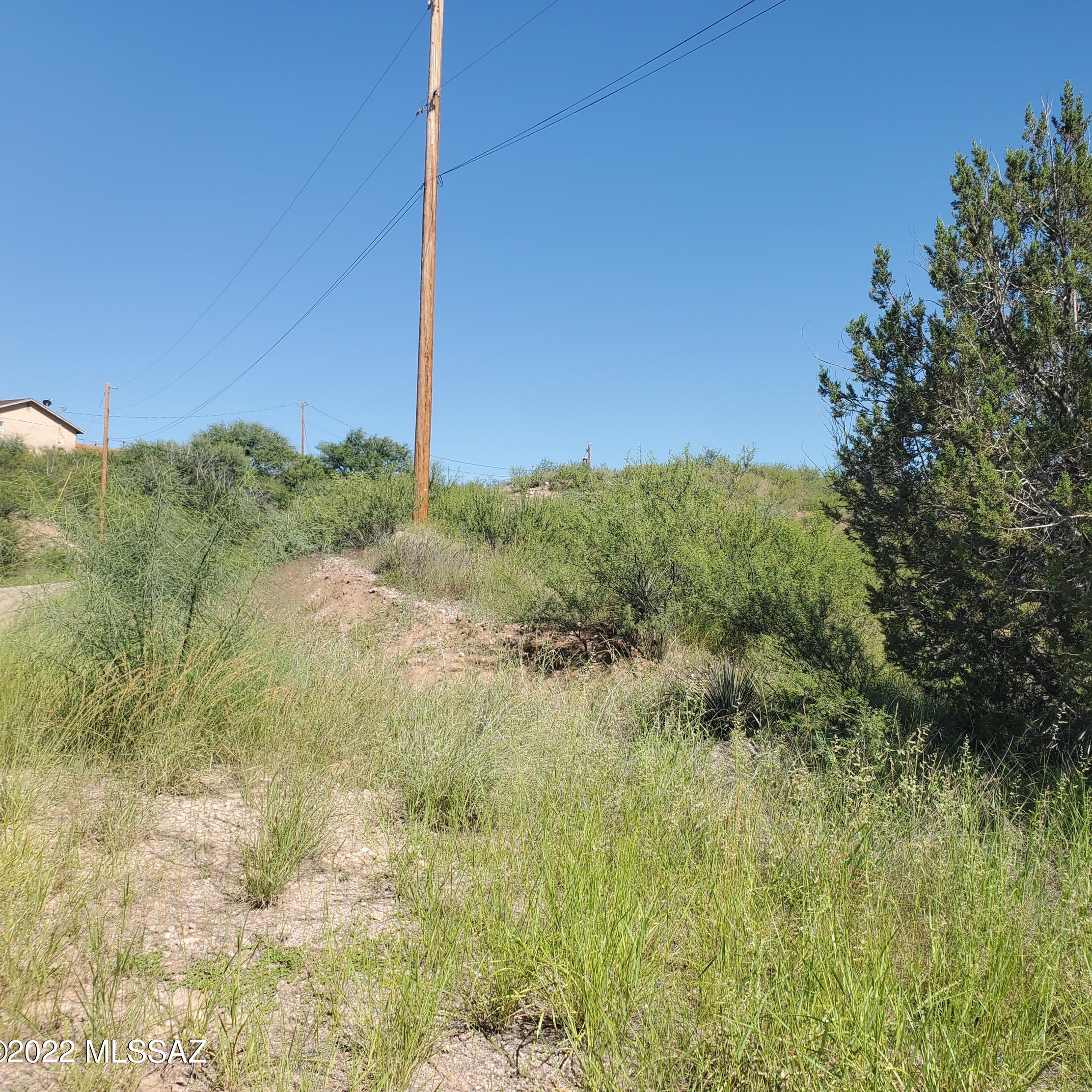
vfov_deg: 52.5
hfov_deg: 51.7
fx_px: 1106
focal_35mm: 31
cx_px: 718
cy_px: 550
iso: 50
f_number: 2.4
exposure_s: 1/1205
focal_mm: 4.3
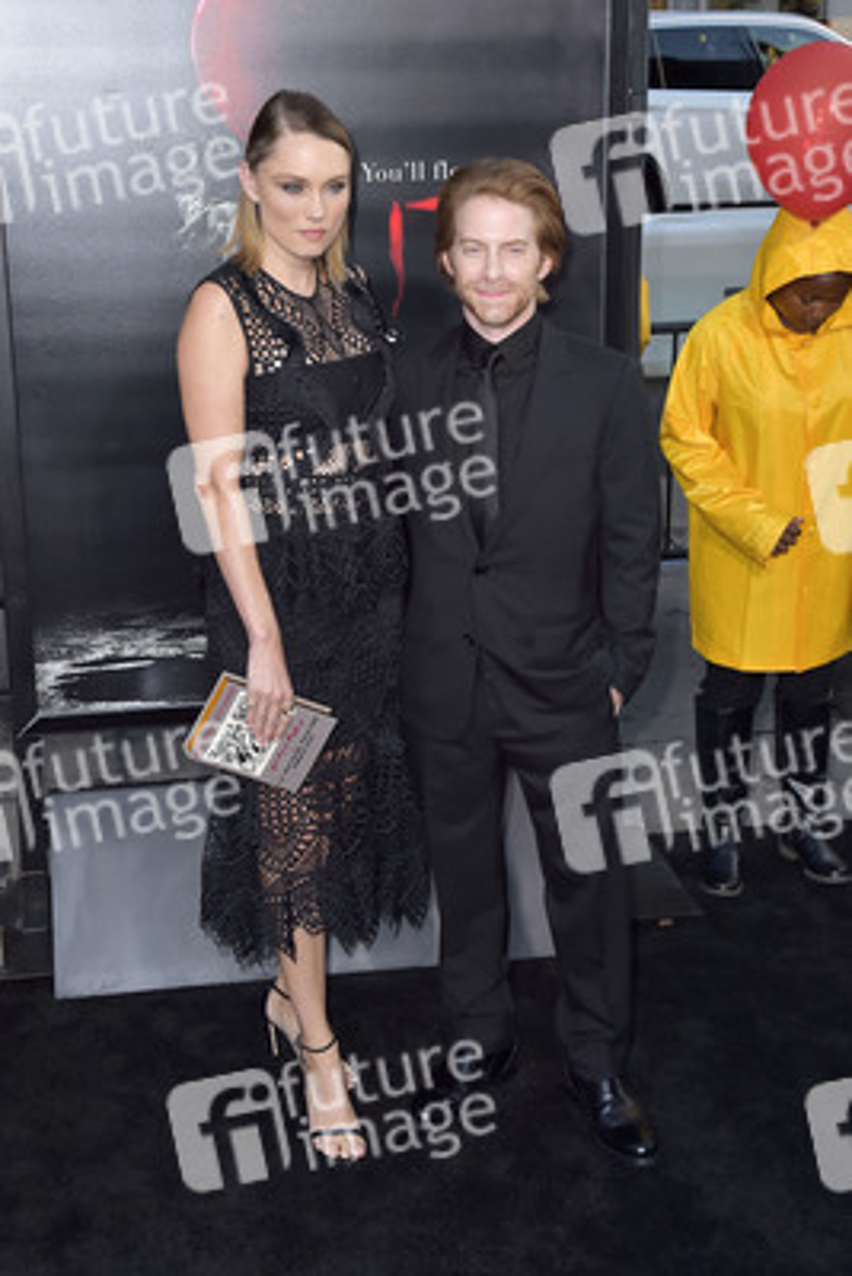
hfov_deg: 29.9
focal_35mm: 45
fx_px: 1596
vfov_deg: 43.6
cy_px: 638
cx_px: 426
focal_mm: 45
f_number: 6.3
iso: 640
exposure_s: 1/250
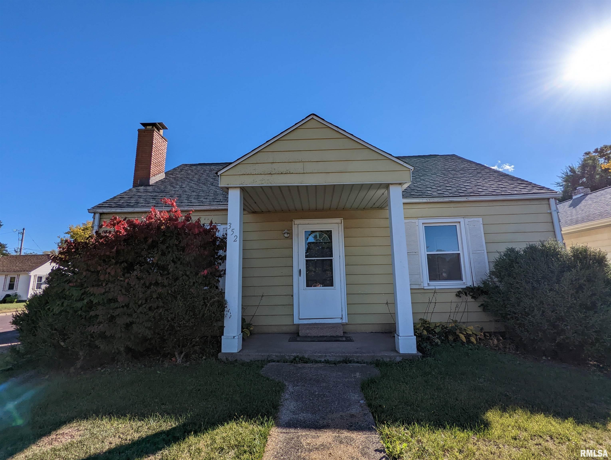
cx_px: 306
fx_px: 283
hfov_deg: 94.4
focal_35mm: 16
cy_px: 230
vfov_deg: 78.2
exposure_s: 1/3003
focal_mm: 2.35
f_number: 2.2
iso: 53
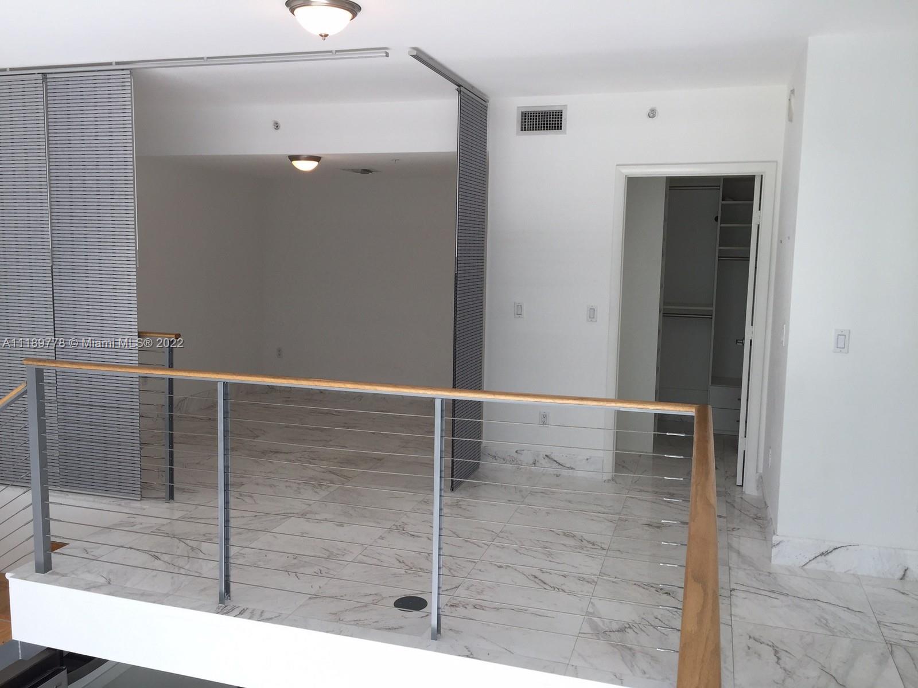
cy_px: 344
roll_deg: -0.8
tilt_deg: -6.3
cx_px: 459
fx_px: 769
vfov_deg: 48.2
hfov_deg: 61.7
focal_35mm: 29
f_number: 2.2
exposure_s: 1/126
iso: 32
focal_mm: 4.15
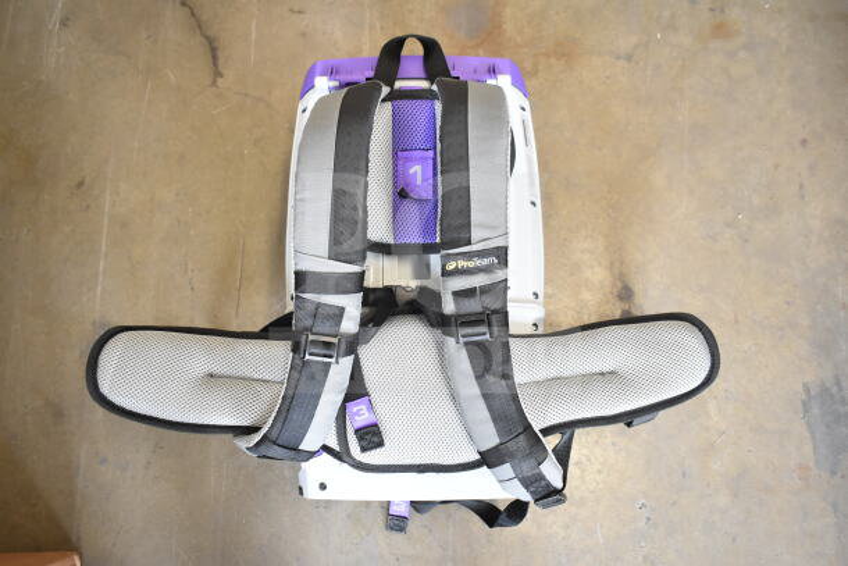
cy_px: 283
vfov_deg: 43.6
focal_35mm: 30
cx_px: 424
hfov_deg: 61.9
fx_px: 707
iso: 1600
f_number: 4
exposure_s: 1/80
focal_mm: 20
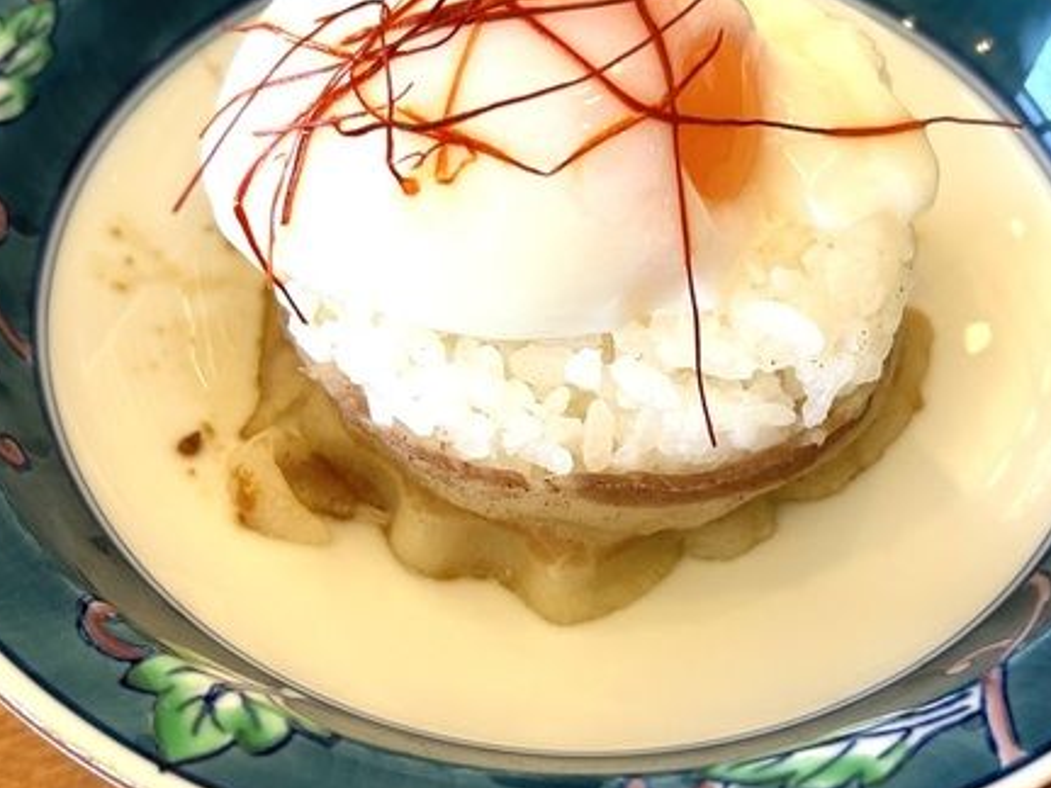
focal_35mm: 49
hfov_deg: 38.8
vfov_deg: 29.7
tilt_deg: -52.3
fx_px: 1488
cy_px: 371
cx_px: 602
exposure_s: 1/120
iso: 100
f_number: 1.5
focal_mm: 5.7
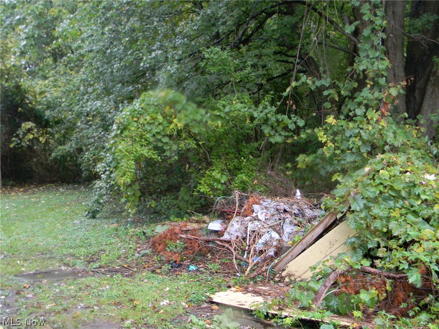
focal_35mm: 36
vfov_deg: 39.7
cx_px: 220
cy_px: 164
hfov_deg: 51.4
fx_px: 457
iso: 268
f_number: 3.7
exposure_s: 1/30
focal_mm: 6.4
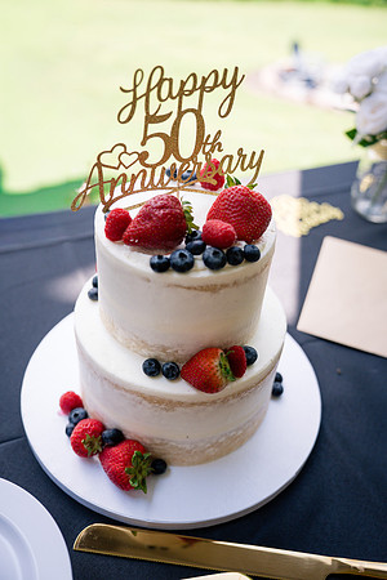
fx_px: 564
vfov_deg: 54.4
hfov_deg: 37.9
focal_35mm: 35
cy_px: 290
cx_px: 194
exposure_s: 1/2000
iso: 640
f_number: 2.8
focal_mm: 35
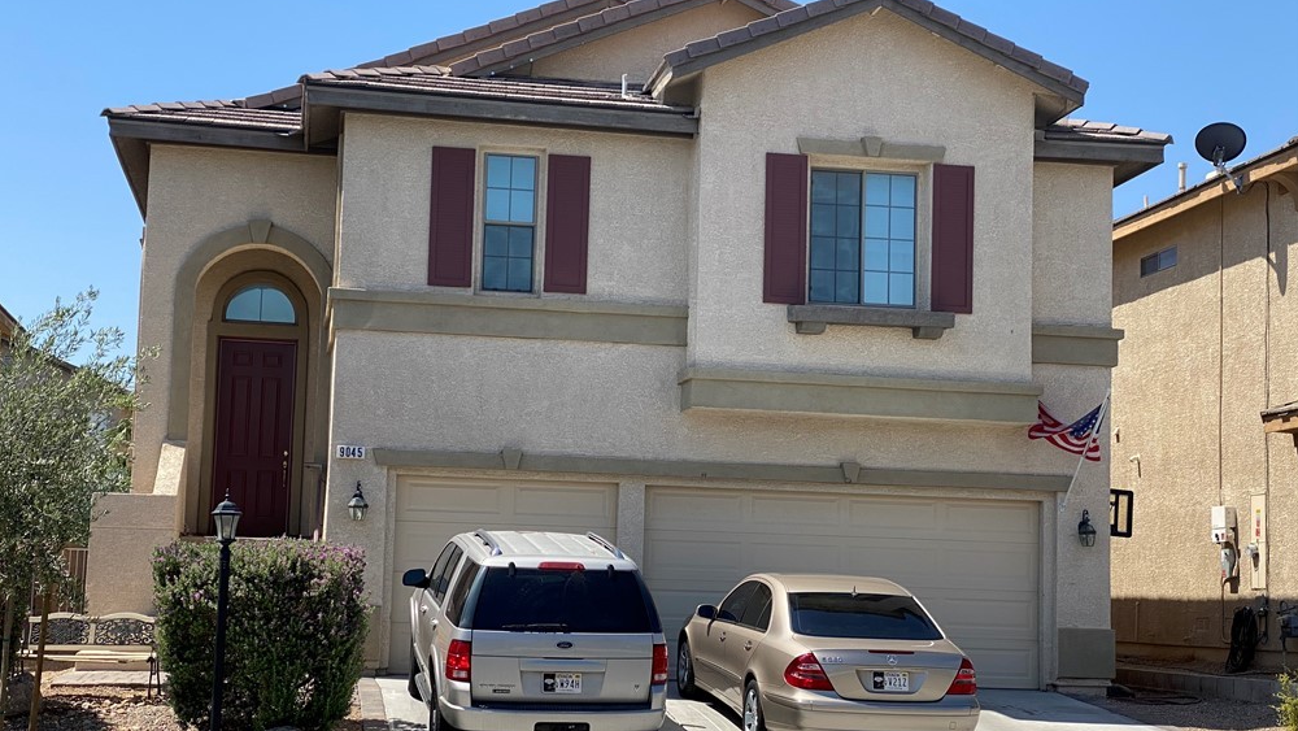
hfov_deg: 36.0
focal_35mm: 58
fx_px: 1997
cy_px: 399
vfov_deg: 20.7
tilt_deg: +6.3
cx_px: 641
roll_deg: -2.2
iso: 20
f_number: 2
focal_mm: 6
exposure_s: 1/1497
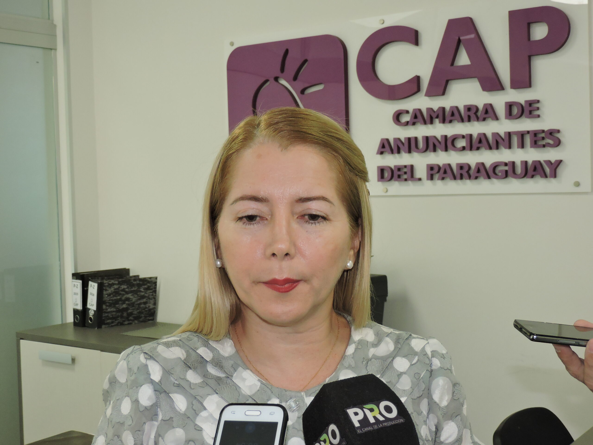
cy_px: 222
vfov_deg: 29.1
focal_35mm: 50
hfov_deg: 38.2
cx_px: 296
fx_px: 857
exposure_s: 1/40
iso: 400
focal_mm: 8.9
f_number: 3.6
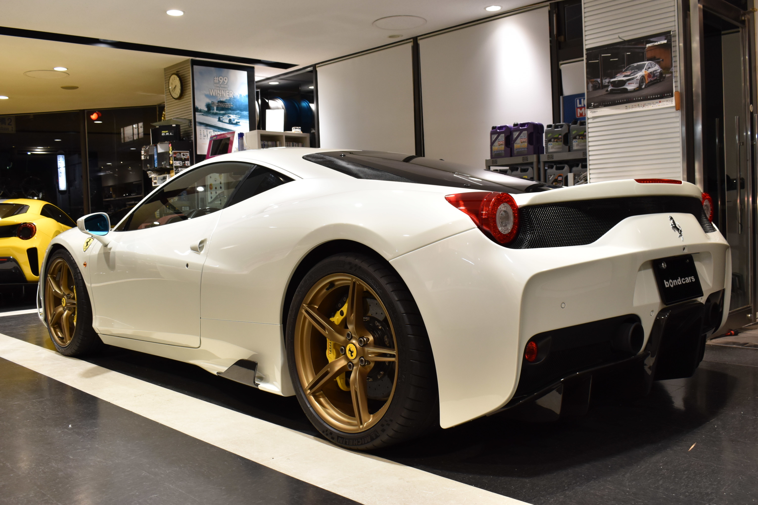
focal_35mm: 34
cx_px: 379
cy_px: 252
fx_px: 726
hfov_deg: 55.1
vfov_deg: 38.4
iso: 720
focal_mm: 23
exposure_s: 1/40
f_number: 8
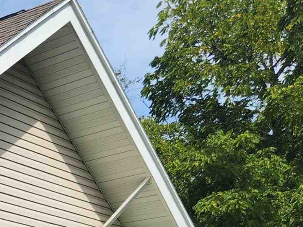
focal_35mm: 95
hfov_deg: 17.7
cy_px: 356
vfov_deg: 14.4
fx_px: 832
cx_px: -193
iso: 20
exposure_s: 1/1859
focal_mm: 5.4
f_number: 1.8
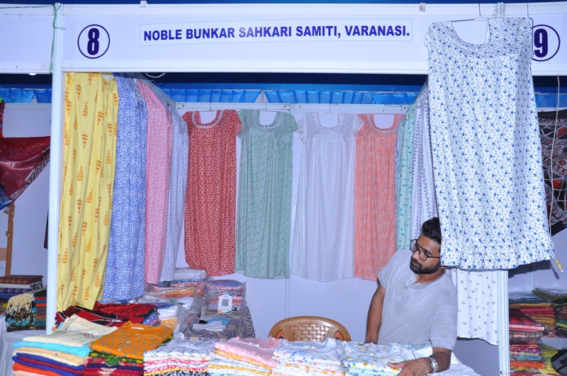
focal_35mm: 32
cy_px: 188
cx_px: 284
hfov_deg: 59.6
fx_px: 495
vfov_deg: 41.6
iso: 320
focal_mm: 21
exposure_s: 1/125
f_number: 7.1
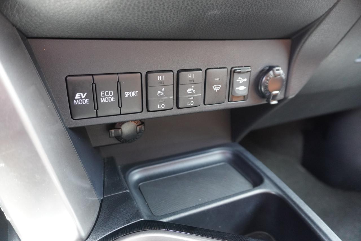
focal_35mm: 24
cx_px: 180
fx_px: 241
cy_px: 120
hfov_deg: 73.7
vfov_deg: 53.2
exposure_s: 1/60
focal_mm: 16
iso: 2500
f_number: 3.5
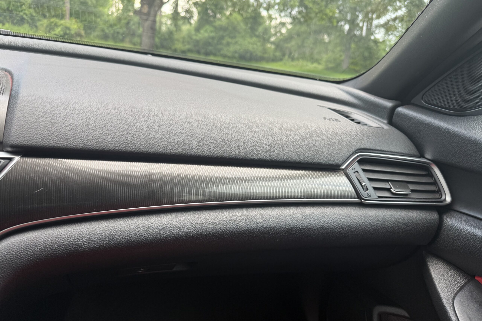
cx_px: 241
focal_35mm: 25
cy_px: 169
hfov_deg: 71.5
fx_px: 335
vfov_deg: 51.3
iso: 80
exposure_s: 1/100
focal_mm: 6.76
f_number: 1.78
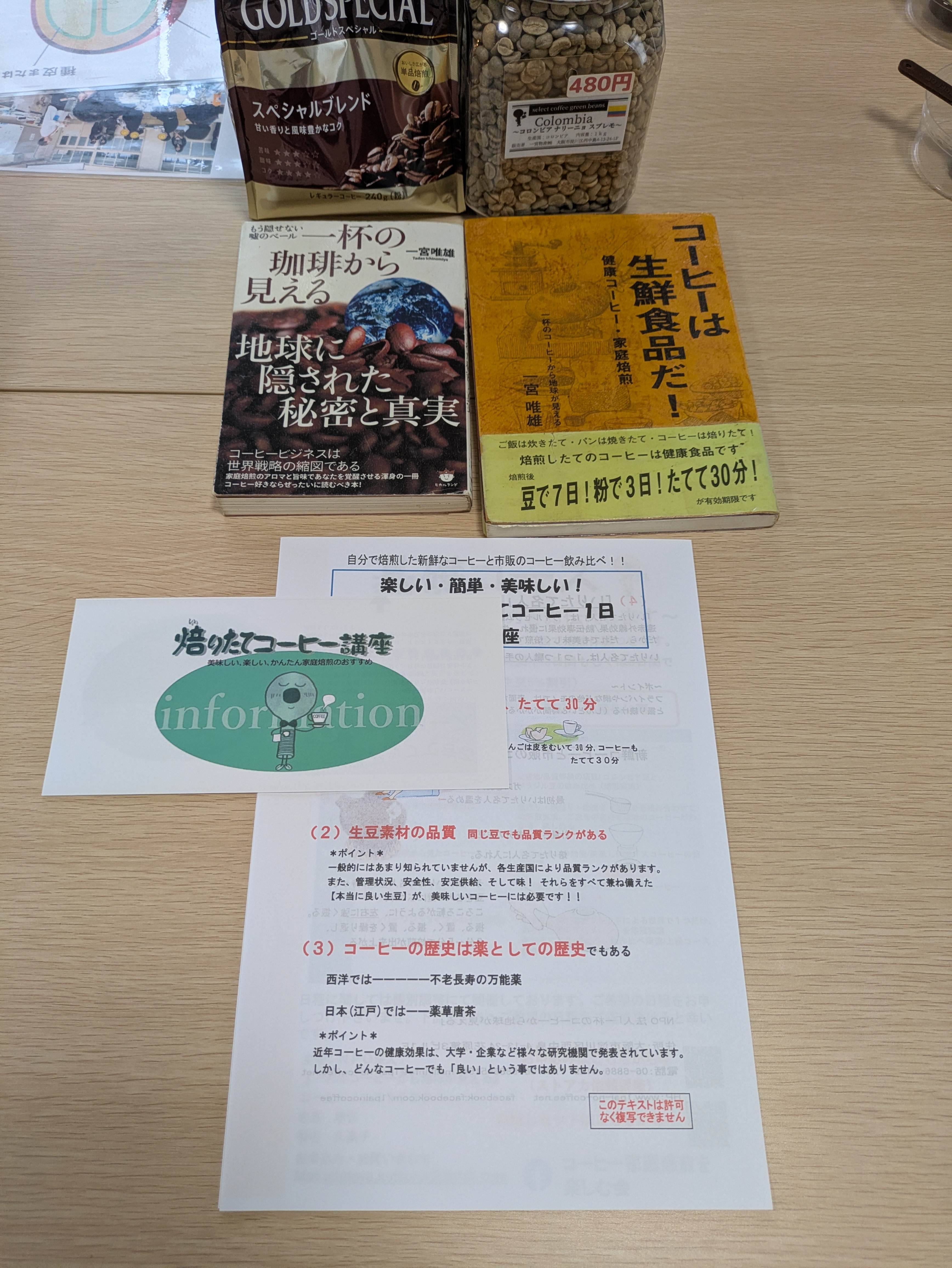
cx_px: 476
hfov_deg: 54.9
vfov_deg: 69.4
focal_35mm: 25
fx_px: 916
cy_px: 634
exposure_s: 1/50
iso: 147
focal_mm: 5.43
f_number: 1.89
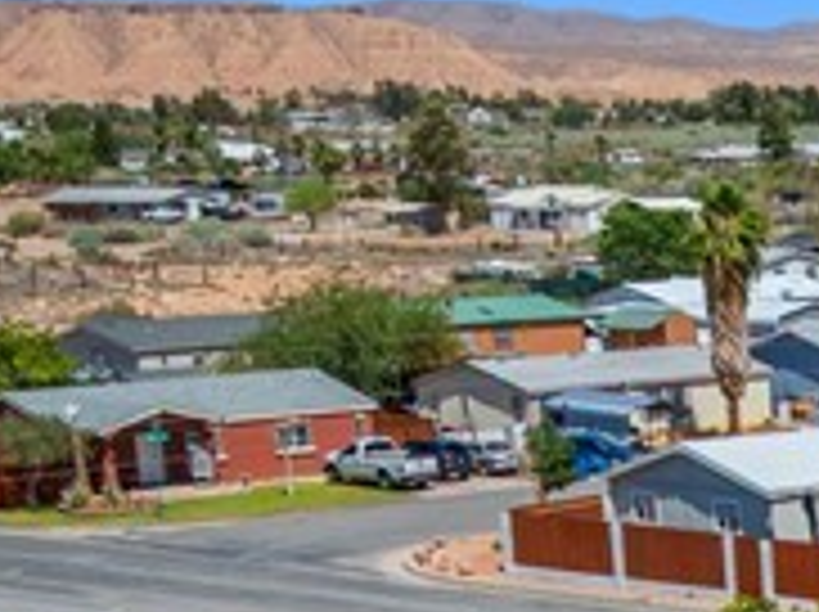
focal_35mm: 135
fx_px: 3190
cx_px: 1462
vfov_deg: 9.8
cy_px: 1390
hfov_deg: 13.2
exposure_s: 1/240
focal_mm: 12.29
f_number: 2.8
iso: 100
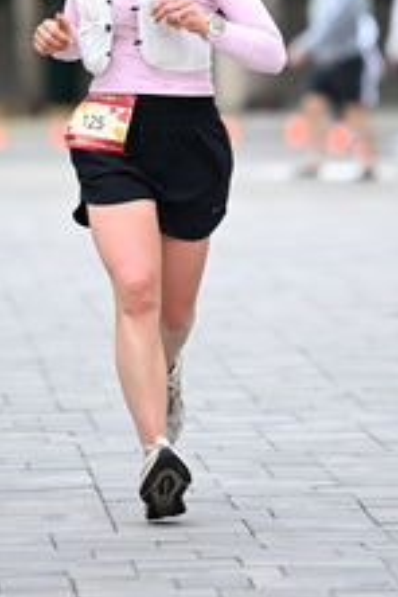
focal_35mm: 470
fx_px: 7794
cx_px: 230
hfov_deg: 2.9
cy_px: -35
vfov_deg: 4.4
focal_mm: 190
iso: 640
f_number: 2.8
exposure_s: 1/2000
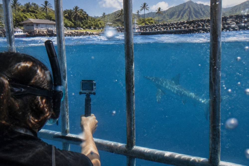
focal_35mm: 37
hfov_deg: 51.9
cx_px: 124
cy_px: 83
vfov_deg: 35.9
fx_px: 256
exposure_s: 1/500
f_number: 4.5
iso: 320
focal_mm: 37
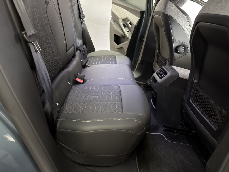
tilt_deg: -23.3
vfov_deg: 56.8
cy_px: 86
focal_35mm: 24
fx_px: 159
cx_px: 114
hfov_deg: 71.6
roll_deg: -16.1
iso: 640
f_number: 1.78
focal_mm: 6.76
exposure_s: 1/20
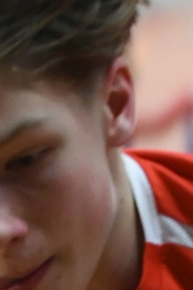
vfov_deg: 2.3
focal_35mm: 883
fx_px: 7100
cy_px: 626
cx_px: 195
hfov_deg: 1.6
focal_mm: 98
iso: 3600
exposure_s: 1/160
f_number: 5
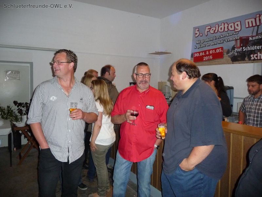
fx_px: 212
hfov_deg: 63.4
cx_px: 131
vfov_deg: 49.7
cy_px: 98
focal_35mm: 28
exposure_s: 1/30
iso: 400
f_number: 3.3
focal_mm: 4.7
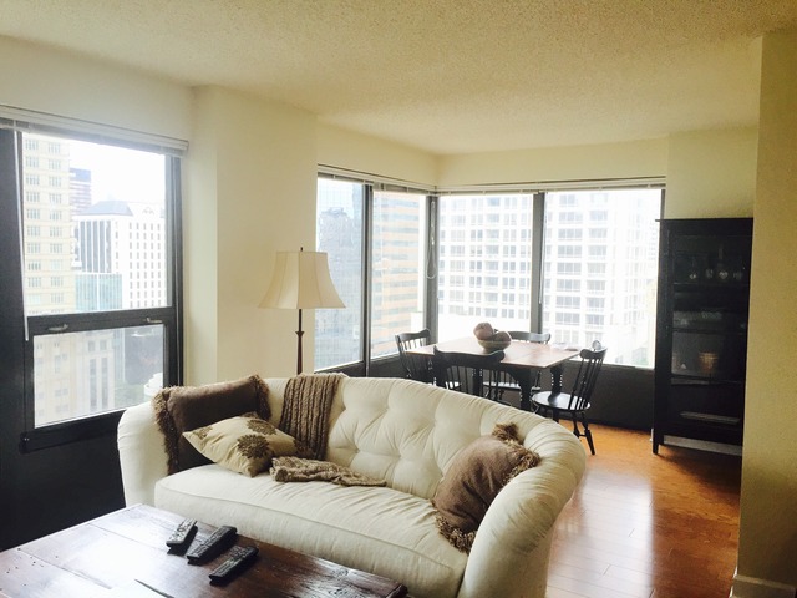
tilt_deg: -4.3
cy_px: 299
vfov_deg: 48.2
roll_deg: -1.1
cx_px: 398
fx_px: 668
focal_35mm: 29
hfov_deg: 61.7
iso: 50
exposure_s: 1/120
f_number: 2.2
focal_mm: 4.15
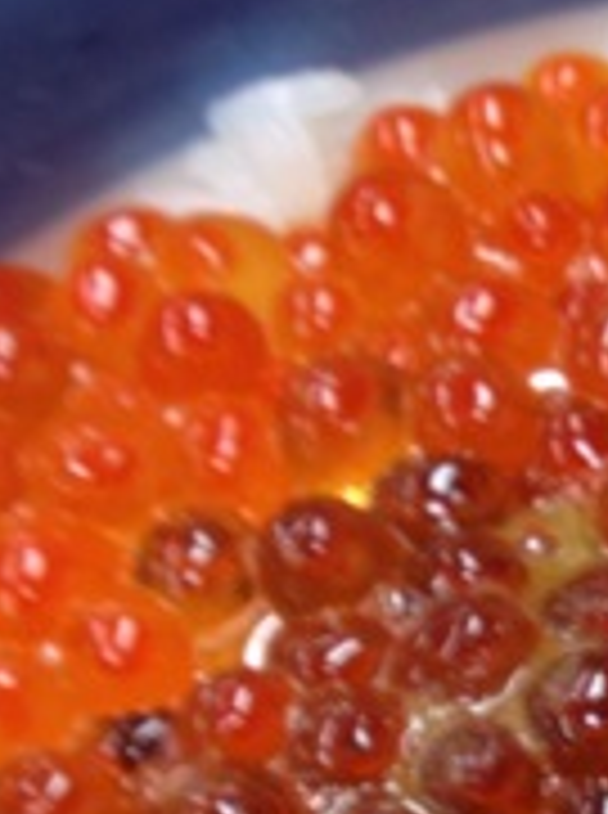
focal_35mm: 124
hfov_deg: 11.5
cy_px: 1196
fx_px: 2914
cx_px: 847
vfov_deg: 14.9
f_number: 2.4
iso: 64
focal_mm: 4.28
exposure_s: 1/20
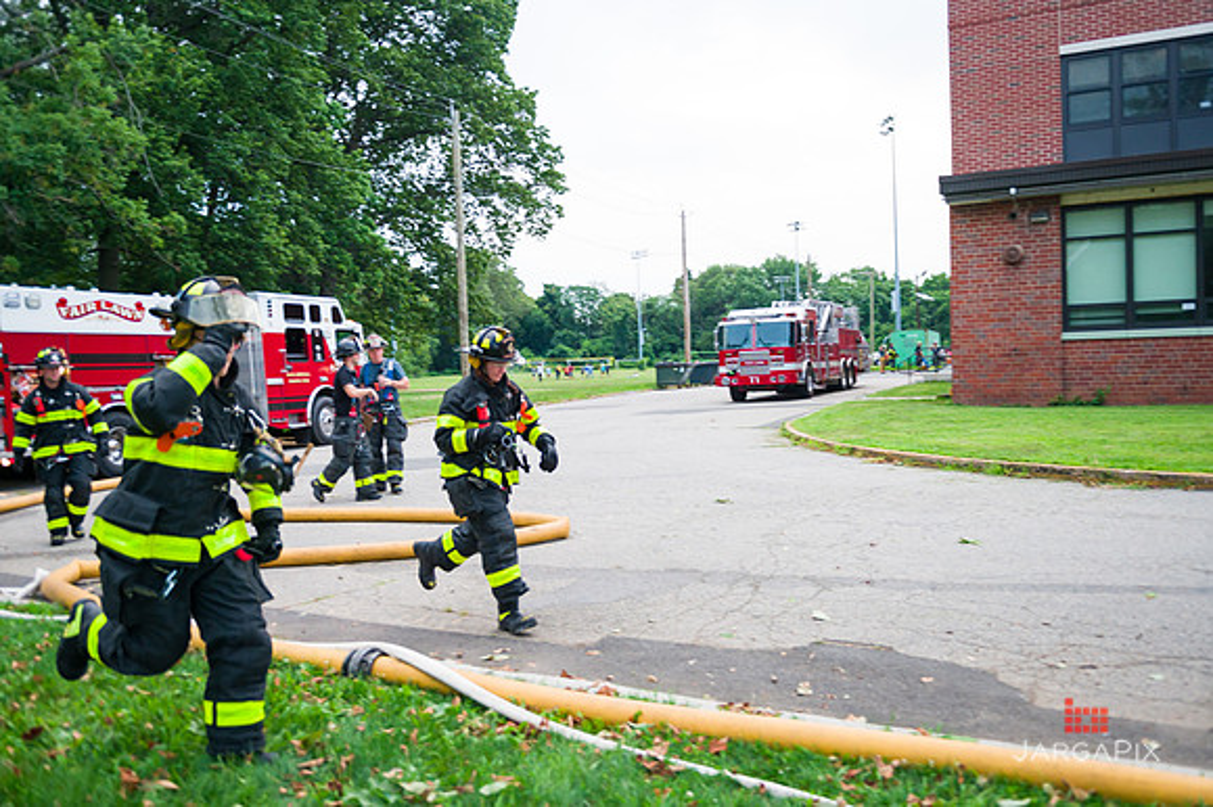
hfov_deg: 60.3
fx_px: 1044
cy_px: 404
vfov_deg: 42.3
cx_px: 606
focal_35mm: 31
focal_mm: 31
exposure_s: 1/200
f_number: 3.2
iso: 1000
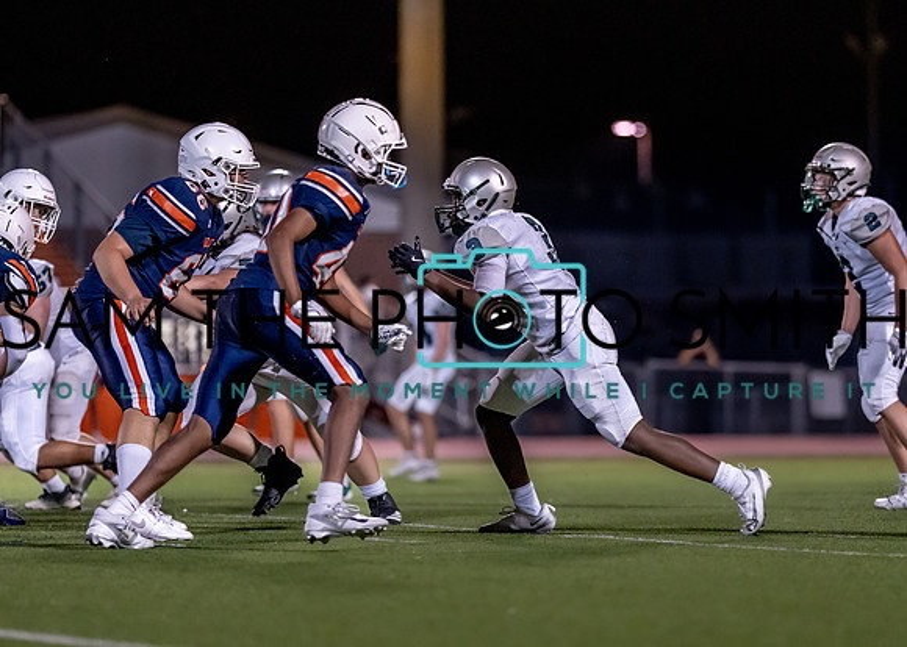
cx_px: 570
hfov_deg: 8.9
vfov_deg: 6.3
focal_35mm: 227
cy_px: 363
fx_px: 5857
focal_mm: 135
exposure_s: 1/1000
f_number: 1.8
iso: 1600
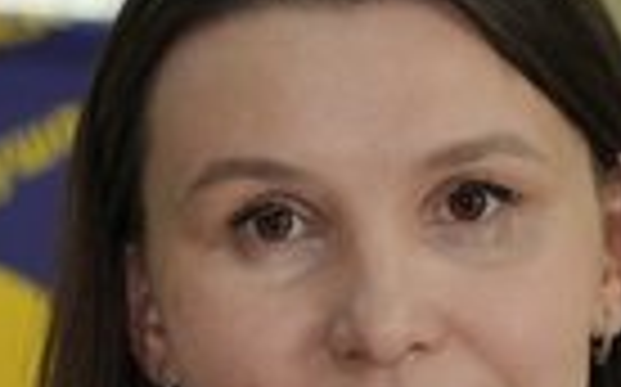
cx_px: 126
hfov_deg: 9.7
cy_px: 353
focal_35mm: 216
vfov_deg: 6.1
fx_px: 3653
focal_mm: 73
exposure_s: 1/100
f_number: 5.6
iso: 1000
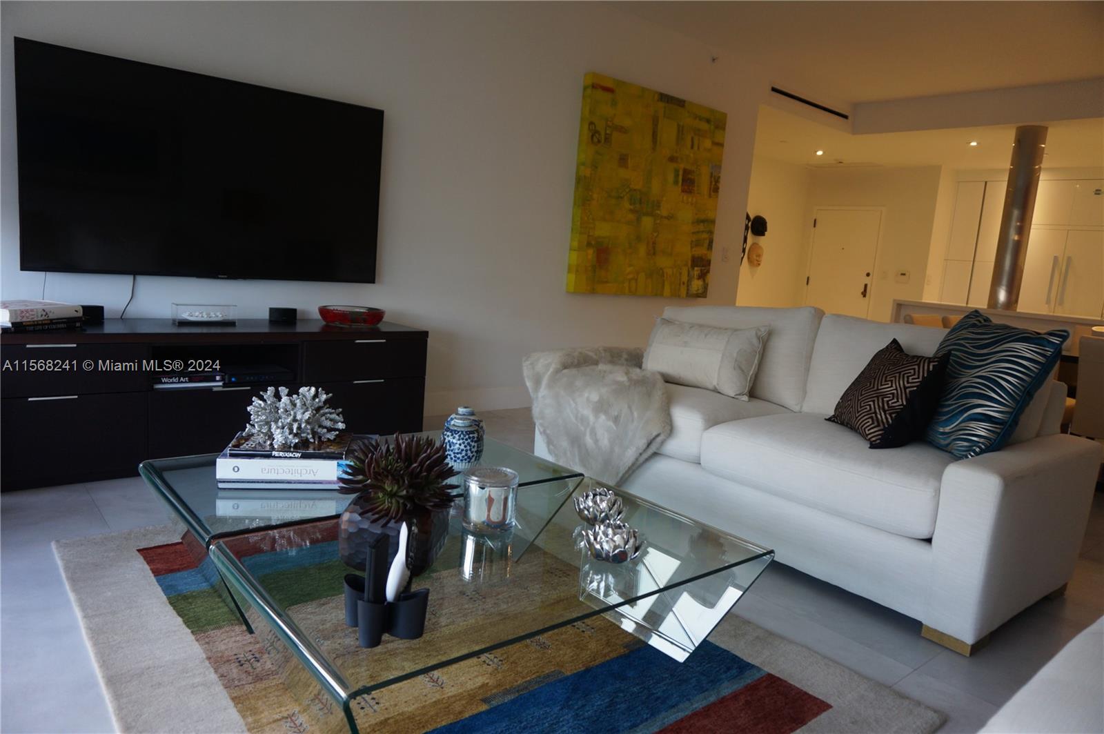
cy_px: 367
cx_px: 552
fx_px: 735
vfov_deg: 53.1
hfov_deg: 73.8
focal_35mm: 24
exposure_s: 1/50
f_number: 3.5
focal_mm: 16
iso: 320
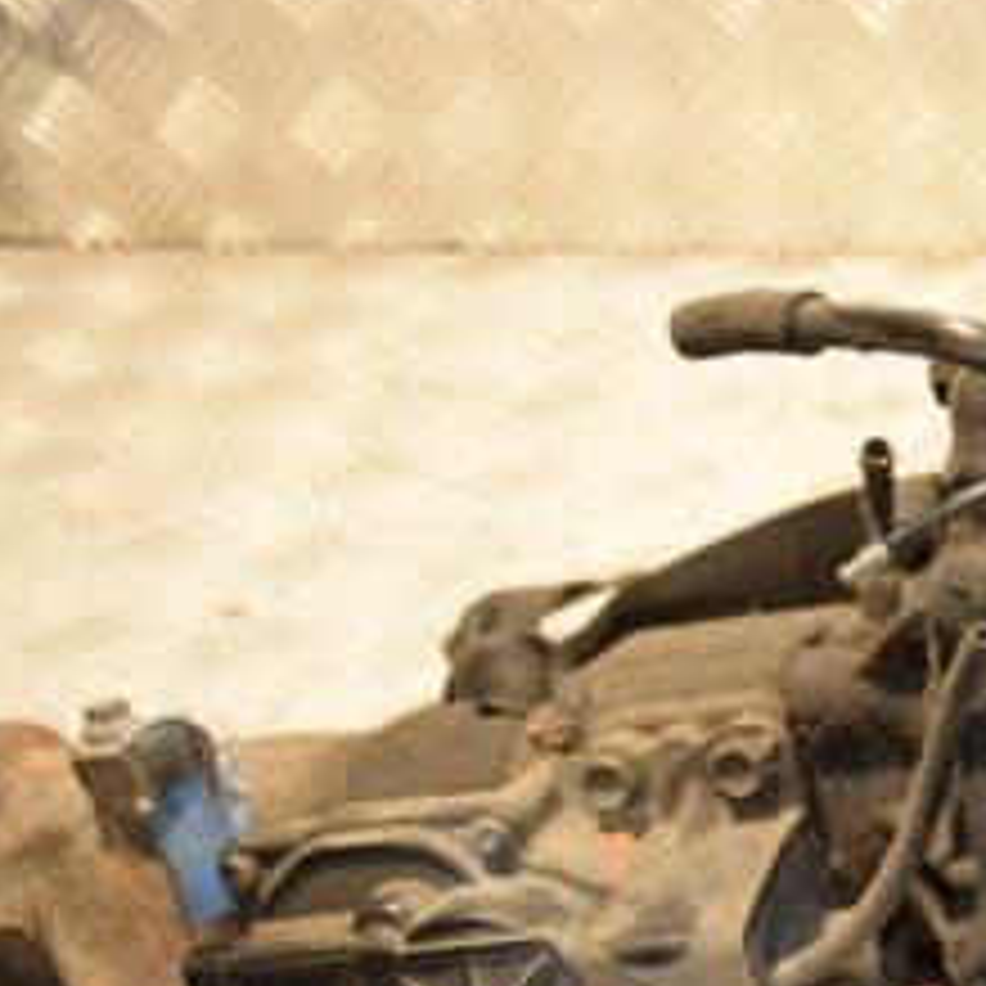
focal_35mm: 98
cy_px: 725
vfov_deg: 17.7
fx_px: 3158
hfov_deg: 17.4
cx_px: 977
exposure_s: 1/125
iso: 800
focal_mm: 28
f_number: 5
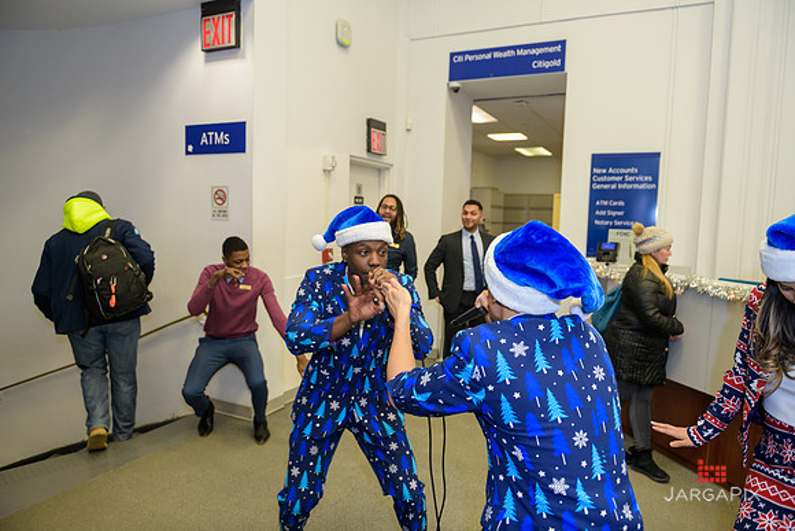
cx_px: 398
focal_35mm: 24
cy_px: 266
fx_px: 530
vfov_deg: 53.2
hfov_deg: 73.7
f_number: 3.2
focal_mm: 24
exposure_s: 1/125
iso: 1000
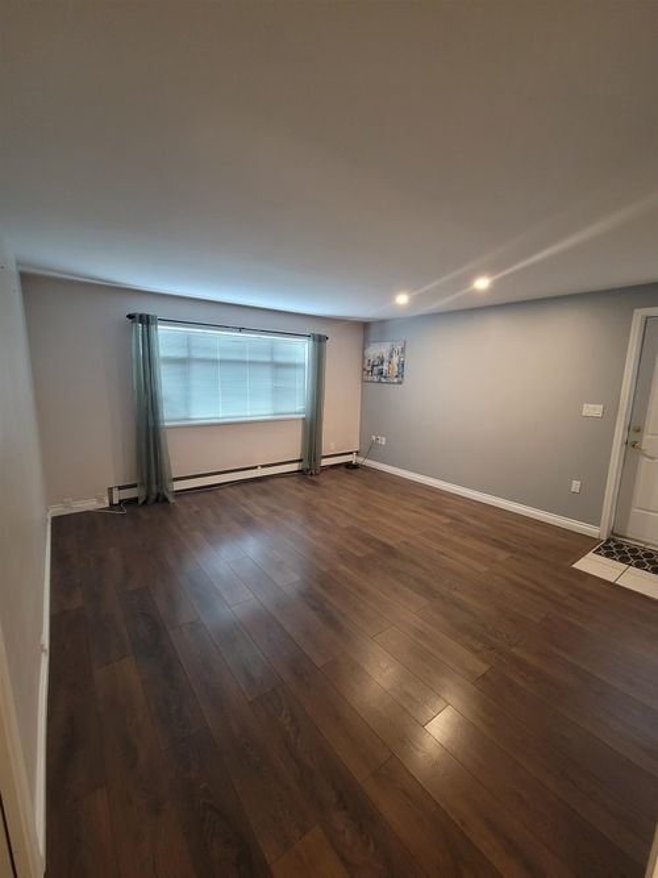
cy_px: 439
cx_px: 329
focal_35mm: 13
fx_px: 330
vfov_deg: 106.2
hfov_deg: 89.9
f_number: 2.2
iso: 320
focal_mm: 2.2
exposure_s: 1/30
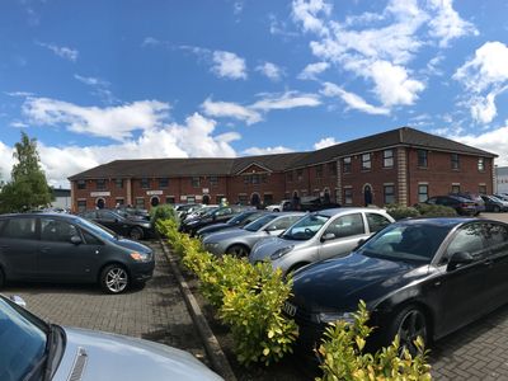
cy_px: 190
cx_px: 254
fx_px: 411
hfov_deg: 63.4
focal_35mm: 28
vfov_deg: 49.7
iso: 20
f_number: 1.8
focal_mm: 3.99
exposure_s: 1/2907
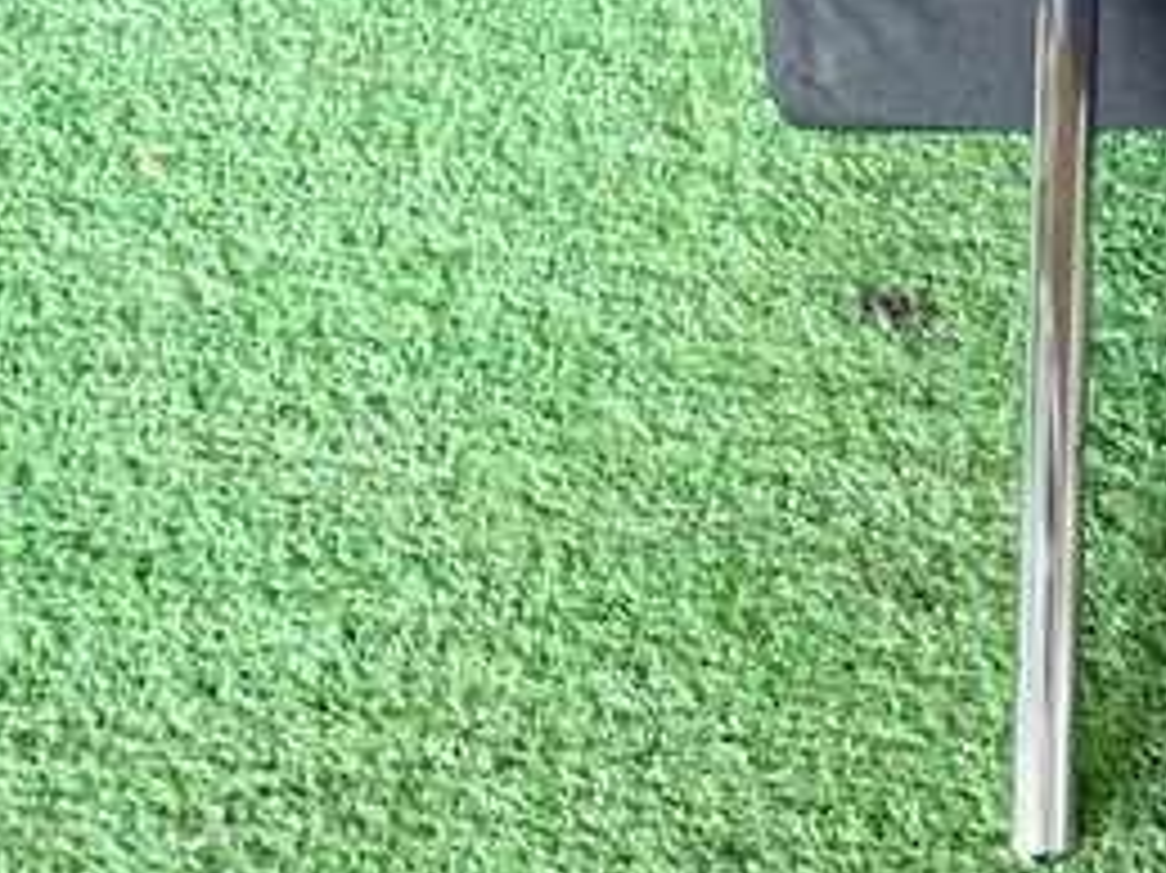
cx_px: 1301
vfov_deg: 24.4
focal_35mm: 58
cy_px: 58
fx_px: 1953
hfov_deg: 29.7
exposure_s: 1/30
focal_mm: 4.5
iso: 320
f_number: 2
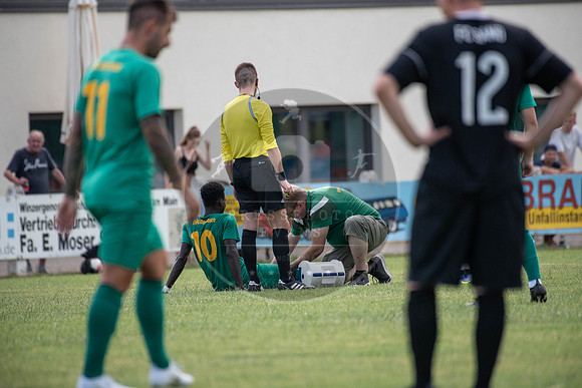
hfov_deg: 4.1
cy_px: 194
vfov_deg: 2.8
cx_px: 291
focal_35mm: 500
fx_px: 8085
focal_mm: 500
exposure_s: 1/1600
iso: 1400
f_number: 5.6
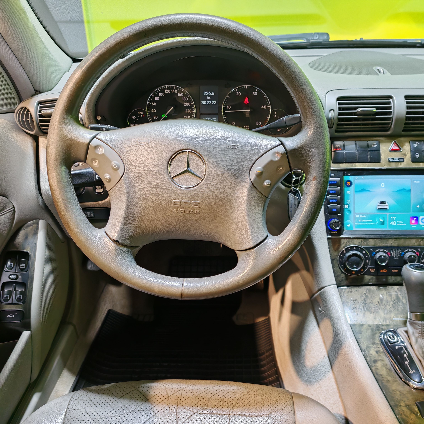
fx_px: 443
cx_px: 236
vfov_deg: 51.1
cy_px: 213
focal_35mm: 32
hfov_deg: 51.0
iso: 200
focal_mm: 6.83
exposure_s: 1/100
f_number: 1.4
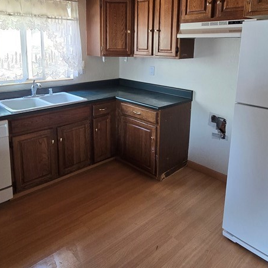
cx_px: 125
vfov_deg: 59.8
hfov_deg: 60.9
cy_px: 93
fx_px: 228
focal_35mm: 26
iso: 400
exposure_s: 1/60
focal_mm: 2.2
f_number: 2.2
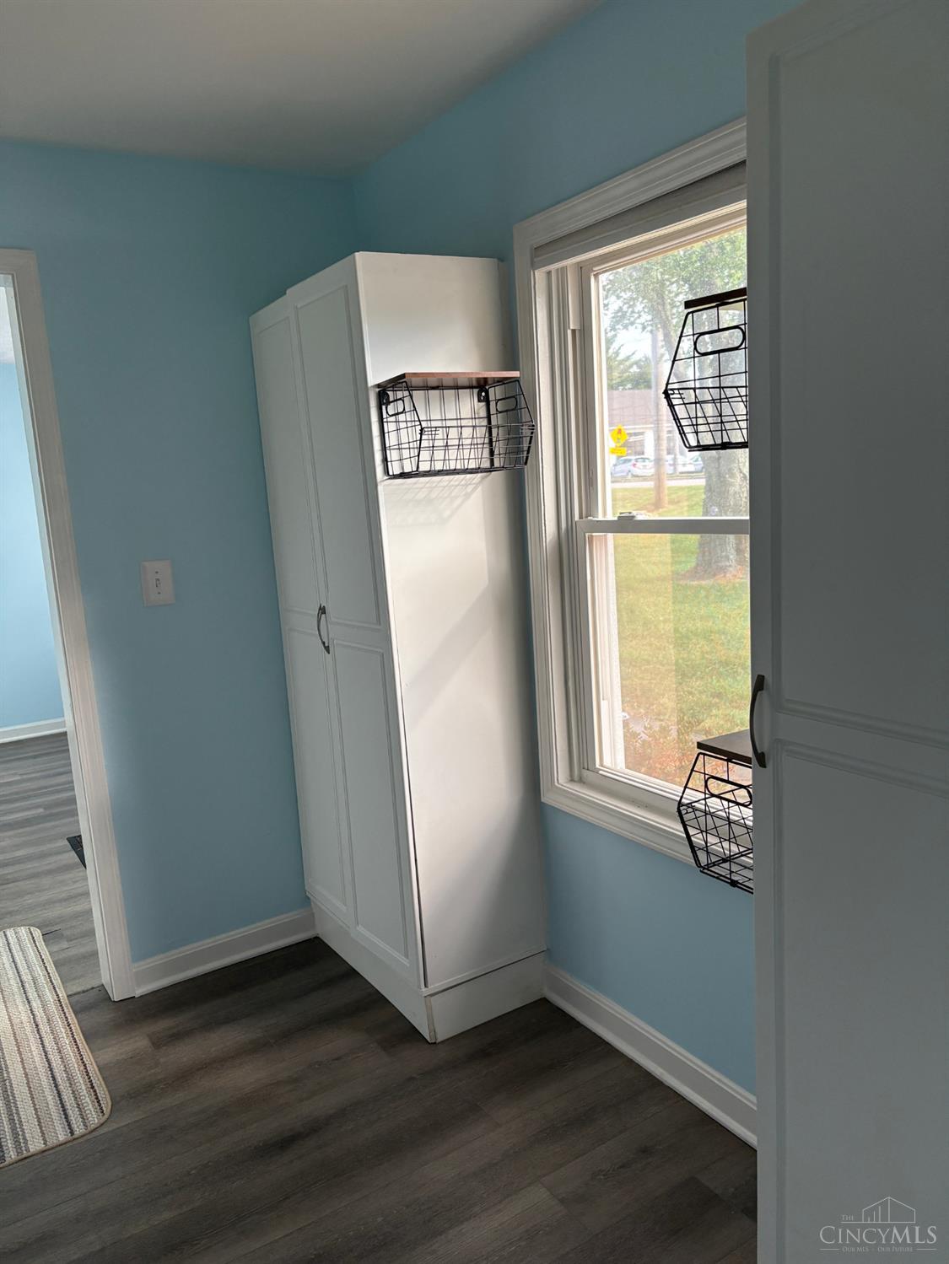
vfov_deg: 67.3
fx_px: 950
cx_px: 474
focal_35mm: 26
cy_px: 632
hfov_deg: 53.1
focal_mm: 5.96
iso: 125
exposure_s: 1/60
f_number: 1.6
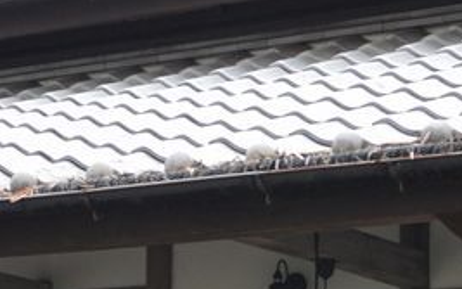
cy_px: 436
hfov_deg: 12.7
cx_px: 289
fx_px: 2078
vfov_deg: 7.8
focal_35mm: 165
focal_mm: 24
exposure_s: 1/60
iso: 100
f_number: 4.5
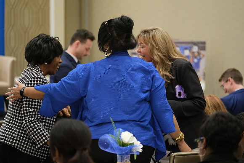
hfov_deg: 11.5
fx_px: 1213
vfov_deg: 7.7
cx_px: 122
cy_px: 82
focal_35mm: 179
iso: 3200
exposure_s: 1/160
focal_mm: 119.2
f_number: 2.8
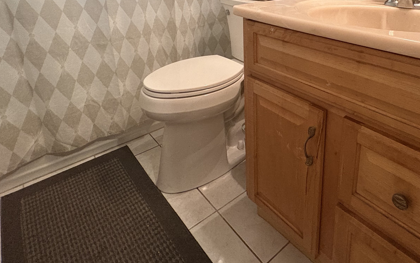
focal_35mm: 25
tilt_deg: -13.2
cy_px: 30
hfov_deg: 71.3
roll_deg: +0.8
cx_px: 265
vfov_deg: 45.1
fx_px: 286
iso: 640
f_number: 2.2
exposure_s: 1/60
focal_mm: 2.22
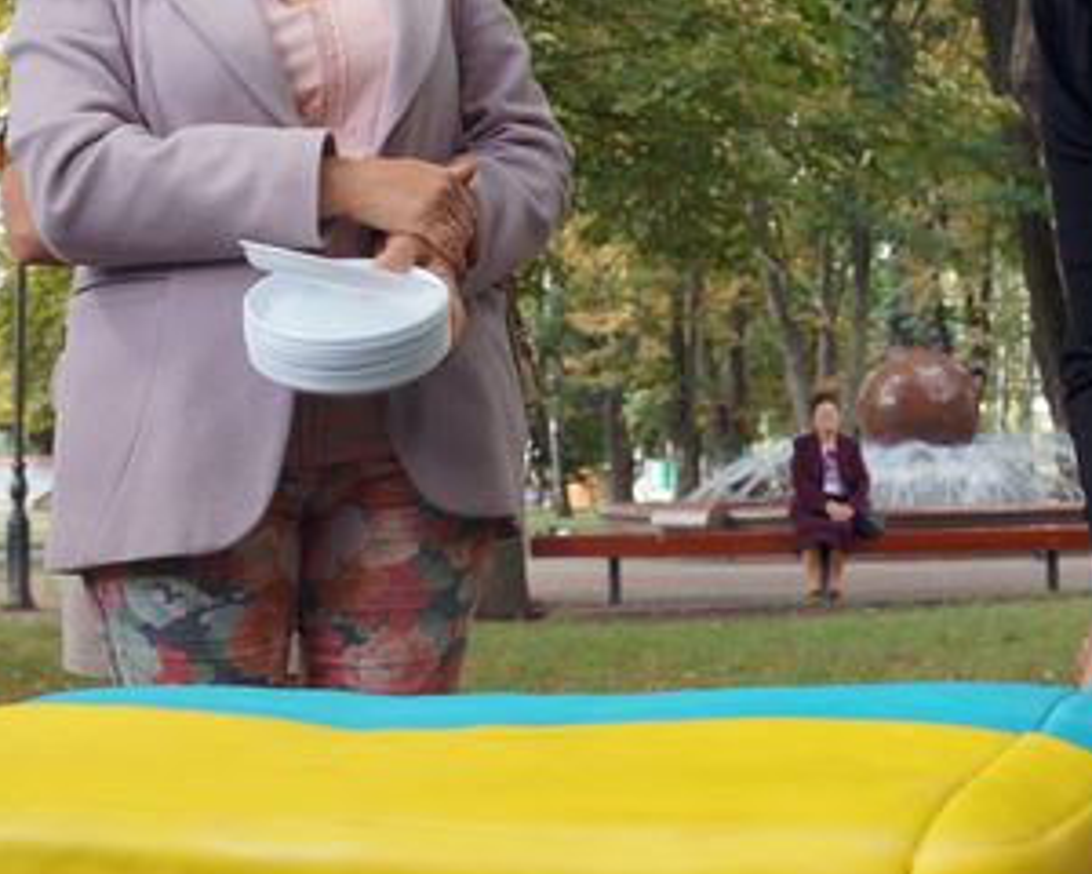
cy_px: 231
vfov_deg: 25.5
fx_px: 1907
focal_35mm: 59
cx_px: 906
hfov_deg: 31.0
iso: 160
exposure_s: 1/160
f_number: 4
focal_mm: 18
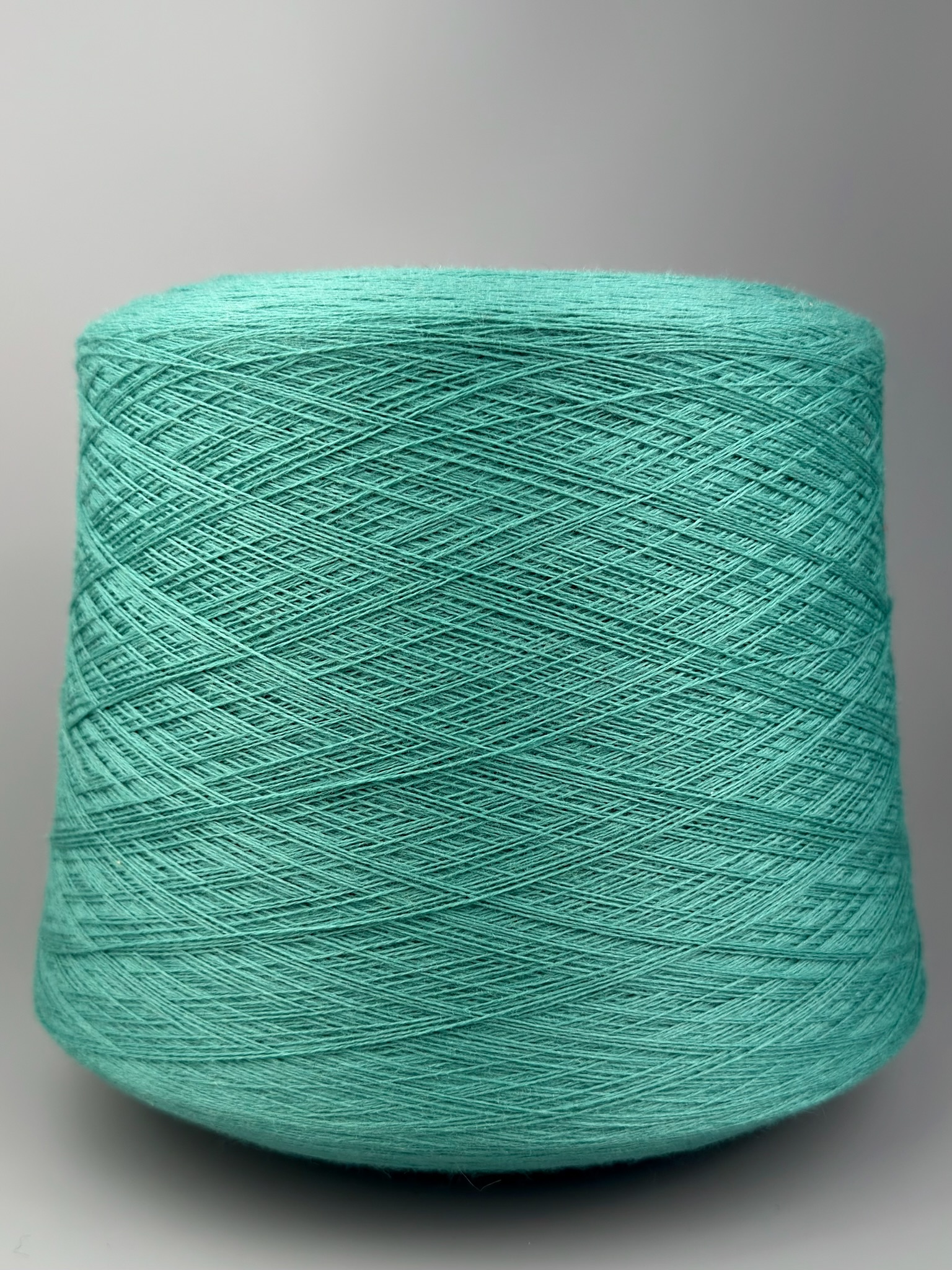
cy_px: 635
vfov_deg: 71.6
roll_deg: +0.2
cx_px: 476
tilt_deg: -11.0
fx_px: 880
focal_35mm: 24
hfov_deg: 56.8
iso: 64
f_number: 1.78
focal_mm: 6.76
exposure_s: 1/636
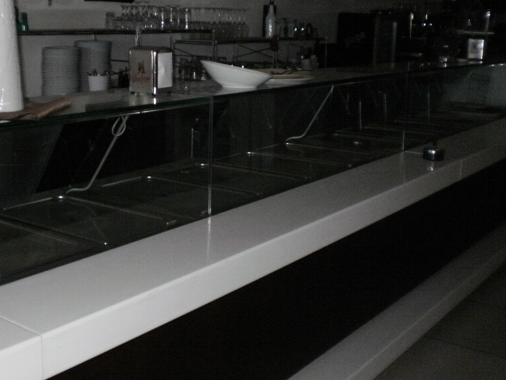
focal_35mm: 52
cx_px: 175
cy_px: 163
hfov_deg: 36.5
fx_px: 760
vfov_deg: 28.0
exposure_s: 1/250
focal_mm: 6.3
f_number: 3.1
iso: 400
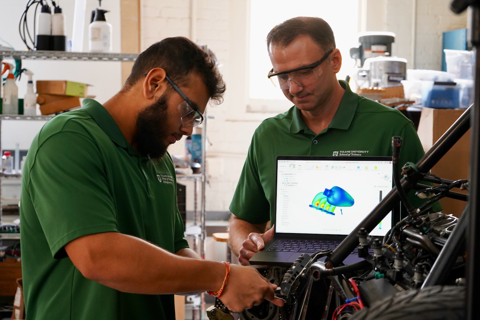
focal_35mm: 70
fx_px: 933
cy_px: 160
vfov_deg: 19.5
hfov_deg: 28.8
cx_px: 240
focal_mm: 70
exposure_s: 1/160
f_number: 5.6
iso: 3200
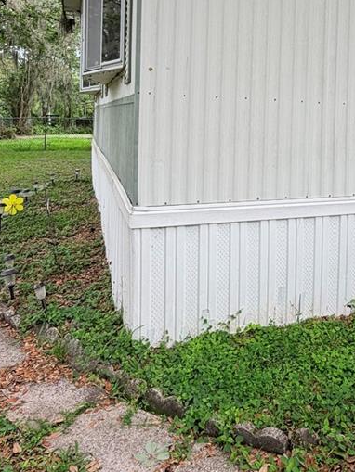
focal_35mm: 33
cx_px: 270
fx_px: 451
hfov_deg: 41.6
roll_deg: -1.5
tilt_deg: +0.0
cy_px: 124
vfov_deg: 53.1
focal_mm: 2.22
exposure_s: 1/195
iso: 40
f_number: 2.2
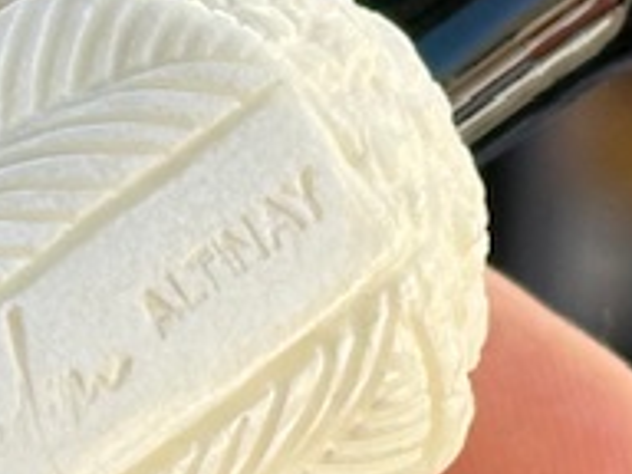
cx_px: 135
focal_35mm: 320
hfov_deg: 6.2
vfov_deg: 4.6
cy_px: 221
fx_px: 5842
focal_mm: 6.86
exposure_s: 1/494
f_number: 1.78
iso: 64
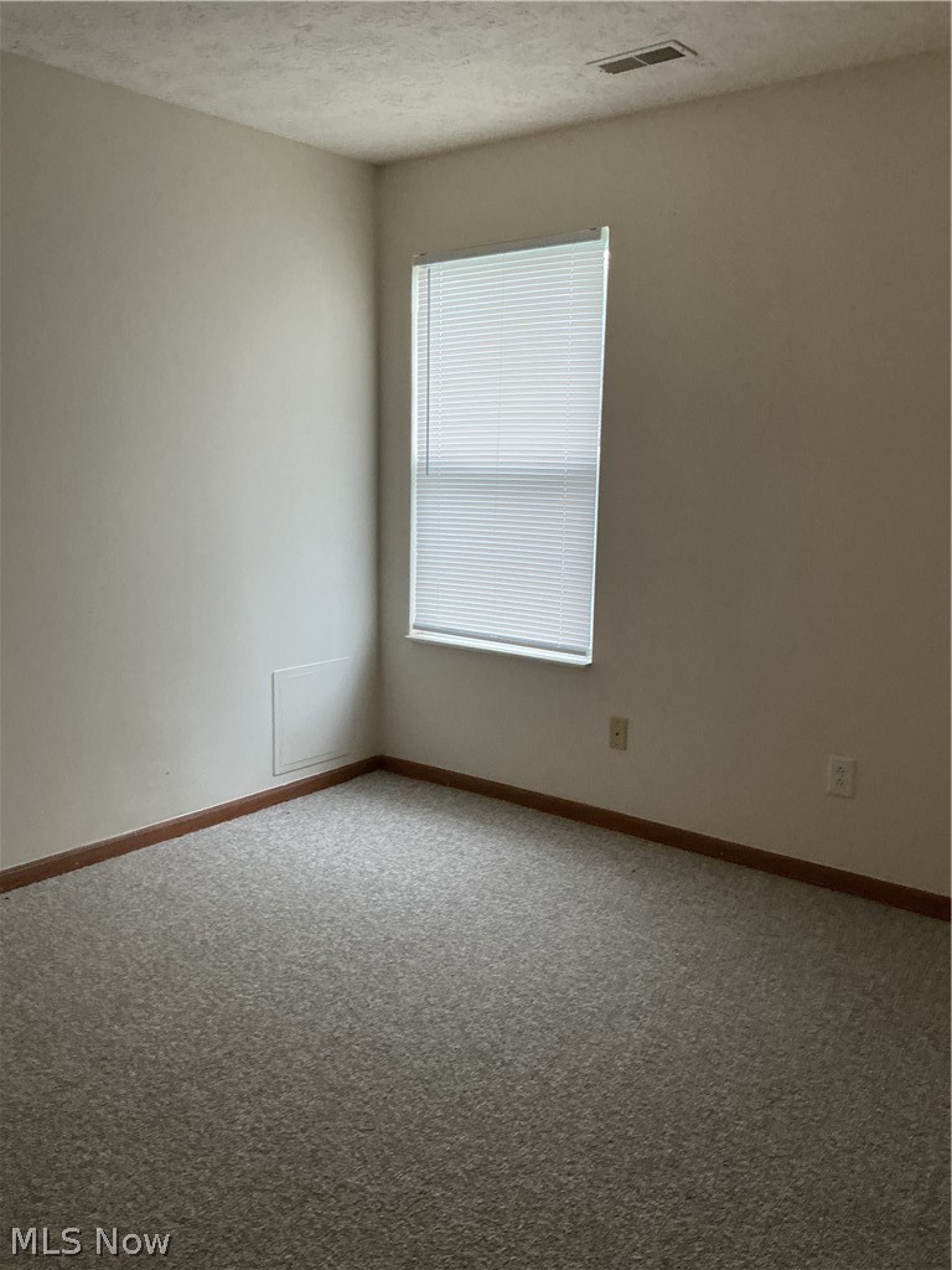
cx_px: 476
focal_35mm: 29
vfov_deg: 61.7
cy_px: 635
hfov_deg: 48.2
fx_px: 1063
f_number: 1.8
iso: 160
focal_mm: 3
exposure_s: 1/60
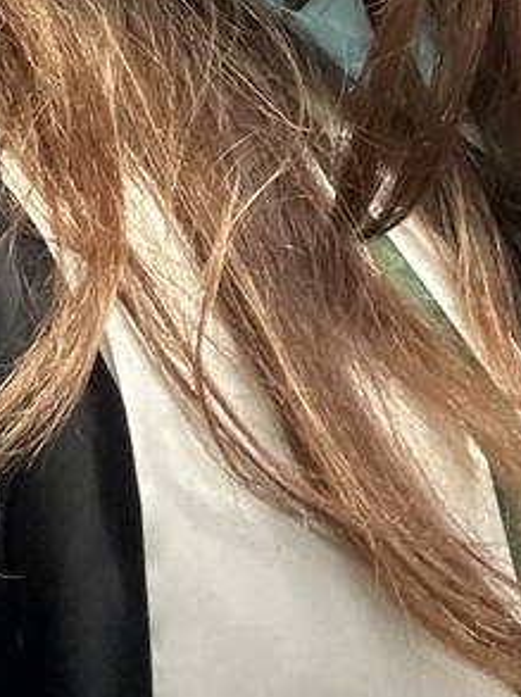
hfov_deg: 13.6
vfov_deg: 16.2
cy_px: -502
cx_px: -126
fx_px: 2112
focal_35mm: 105
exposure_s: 1/60
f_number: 1.9
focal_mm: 2.69
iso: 200
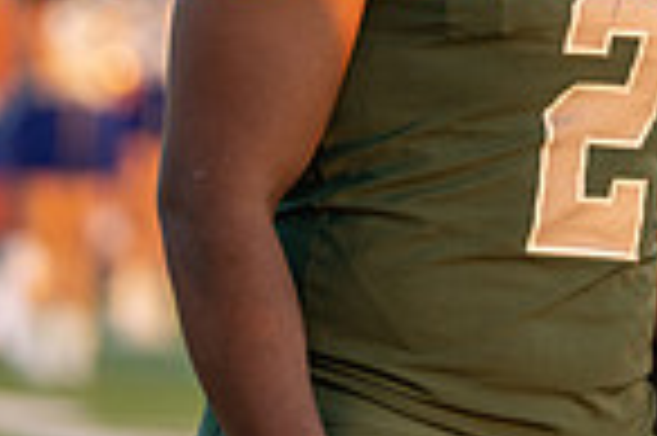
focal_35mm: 573
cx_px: 634
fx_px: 10445
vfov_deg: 2.4
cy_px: -231
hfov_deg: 3.6
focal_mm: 144
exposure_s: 1/400
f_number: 2.8
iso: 160
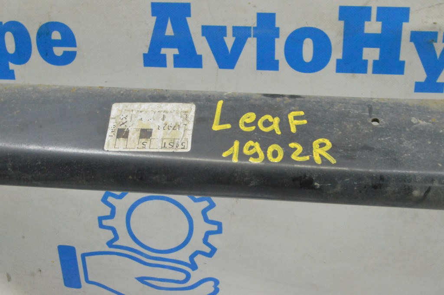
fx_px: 702
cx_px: 222
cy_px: 148
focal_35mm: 57
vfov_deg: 23.7
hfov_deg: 35.1
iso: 6400
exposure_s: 1/20
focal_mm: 38
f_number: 20
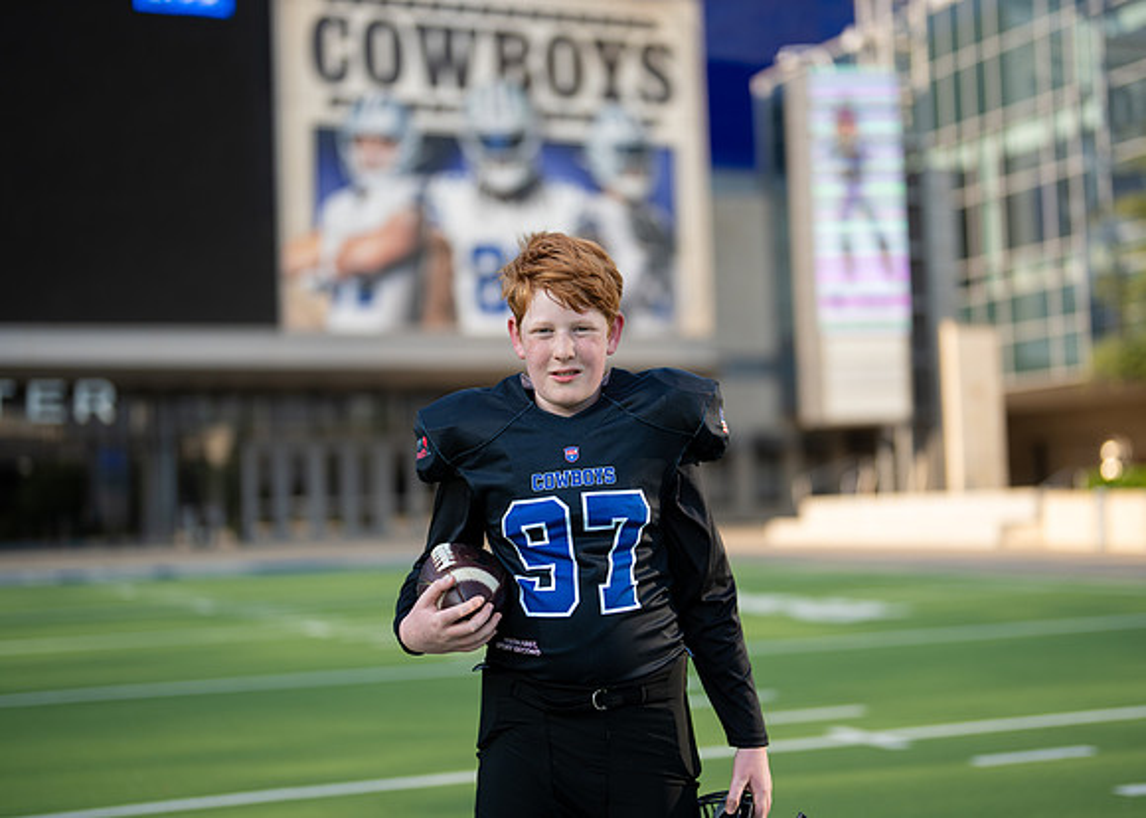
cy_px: 411
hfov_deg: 33.4
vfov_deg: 24.2
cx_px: 602
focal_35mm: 59
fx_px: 1907
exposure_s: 1/3200
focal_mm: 50
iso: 100
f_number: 1.2
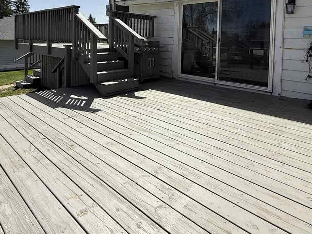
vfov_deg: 54.8
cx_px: 171
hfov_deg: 73.8
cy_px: 47
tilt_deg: -2.1
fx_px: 207
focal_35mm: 23
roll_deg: -1.8
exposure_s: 1/1795
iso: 50
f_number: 2.2
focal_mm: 2.22
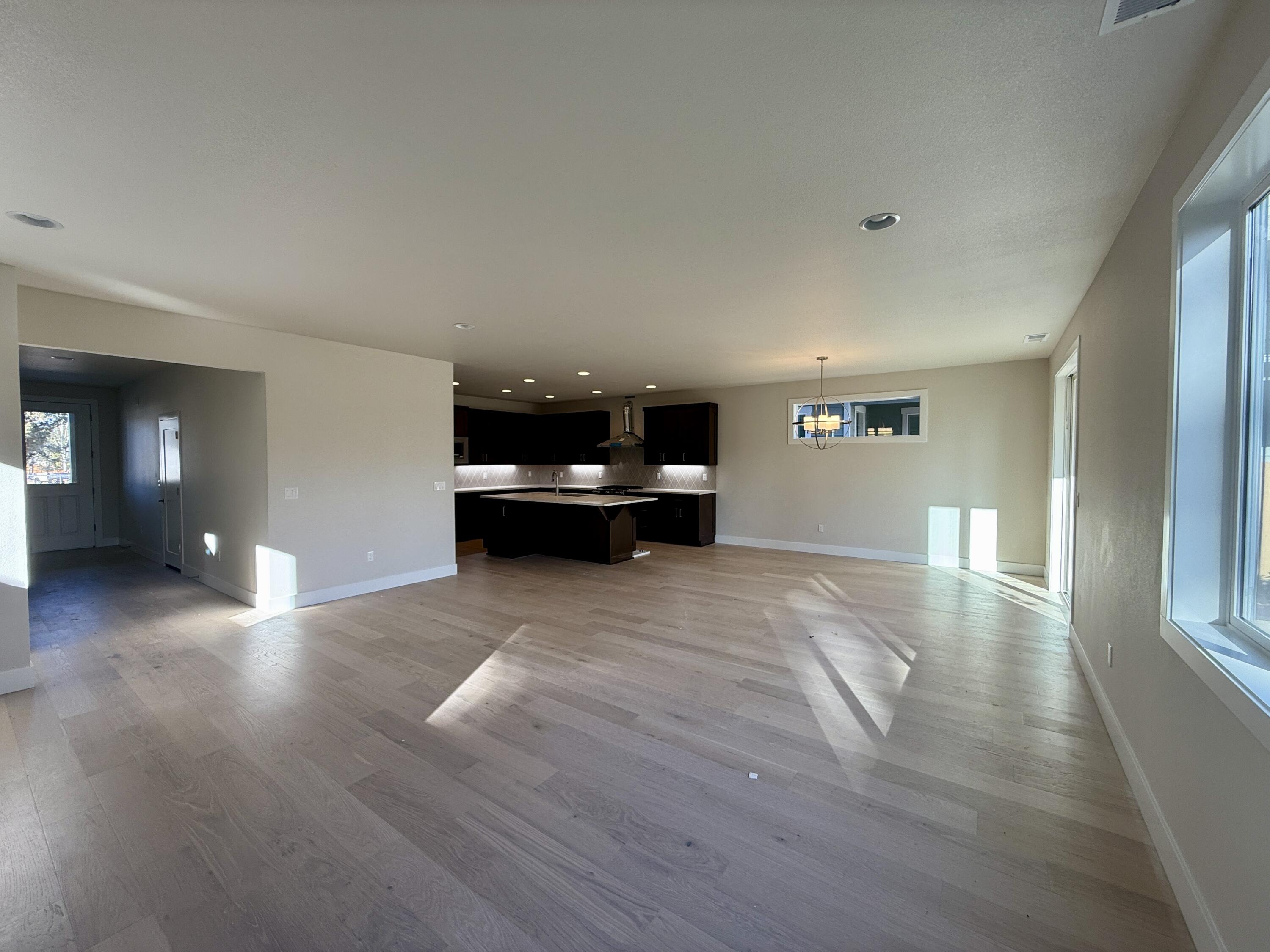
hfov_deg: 102.1
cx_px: 635
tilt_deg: -1.6
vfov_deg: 85.7
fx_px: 514
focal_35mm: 14
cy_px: 476
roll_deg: -0.9
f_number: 2.2
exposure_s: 1/120
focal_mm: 2.22
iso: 50
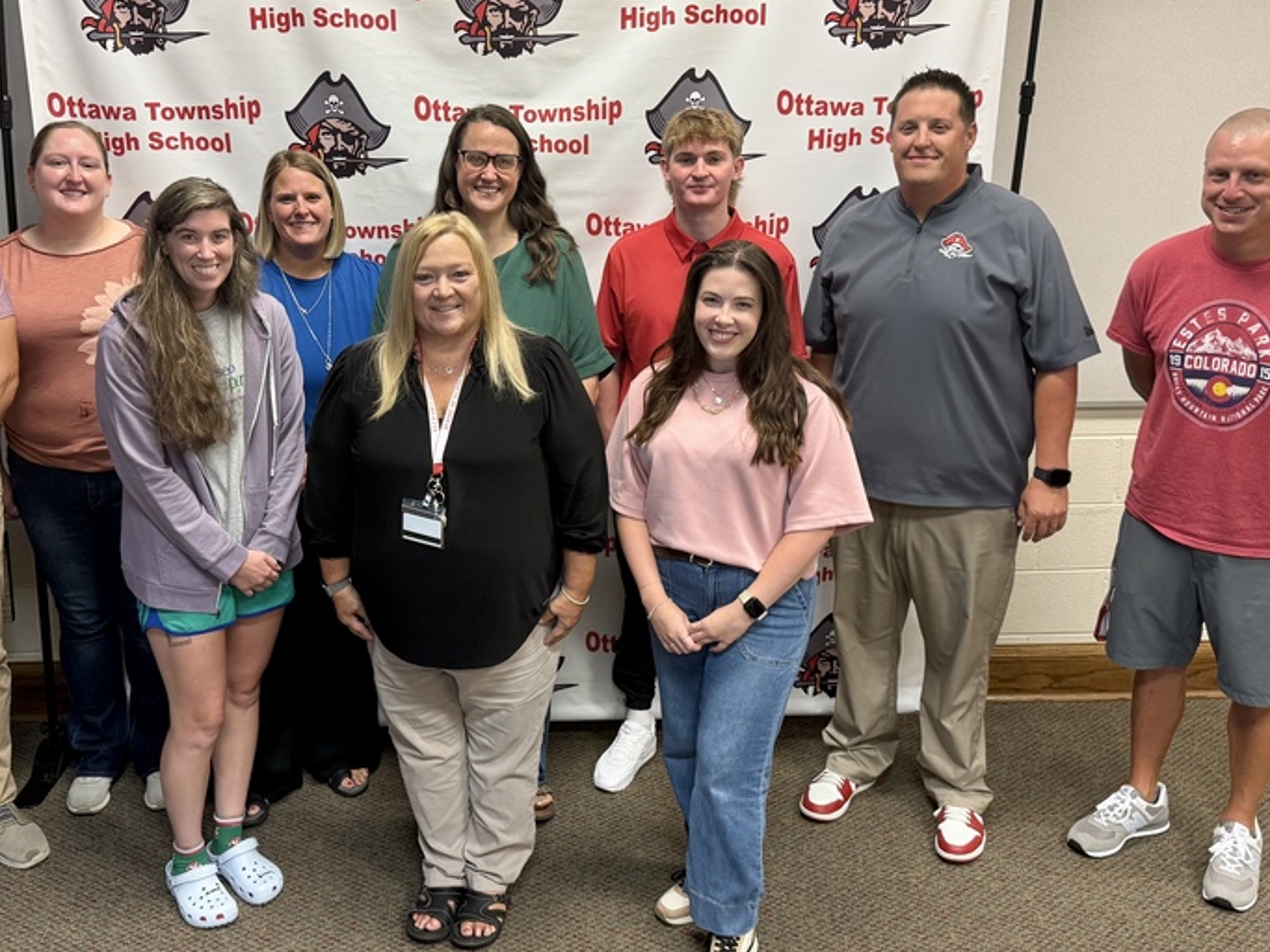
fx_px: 1321
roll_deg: -0.2
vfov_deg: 39.6
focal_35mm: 36
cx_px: 537
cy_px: 407
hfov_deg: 51.2
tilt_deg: -15.5
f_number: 1.78
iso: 200
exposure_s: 1/60
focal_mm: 6.76
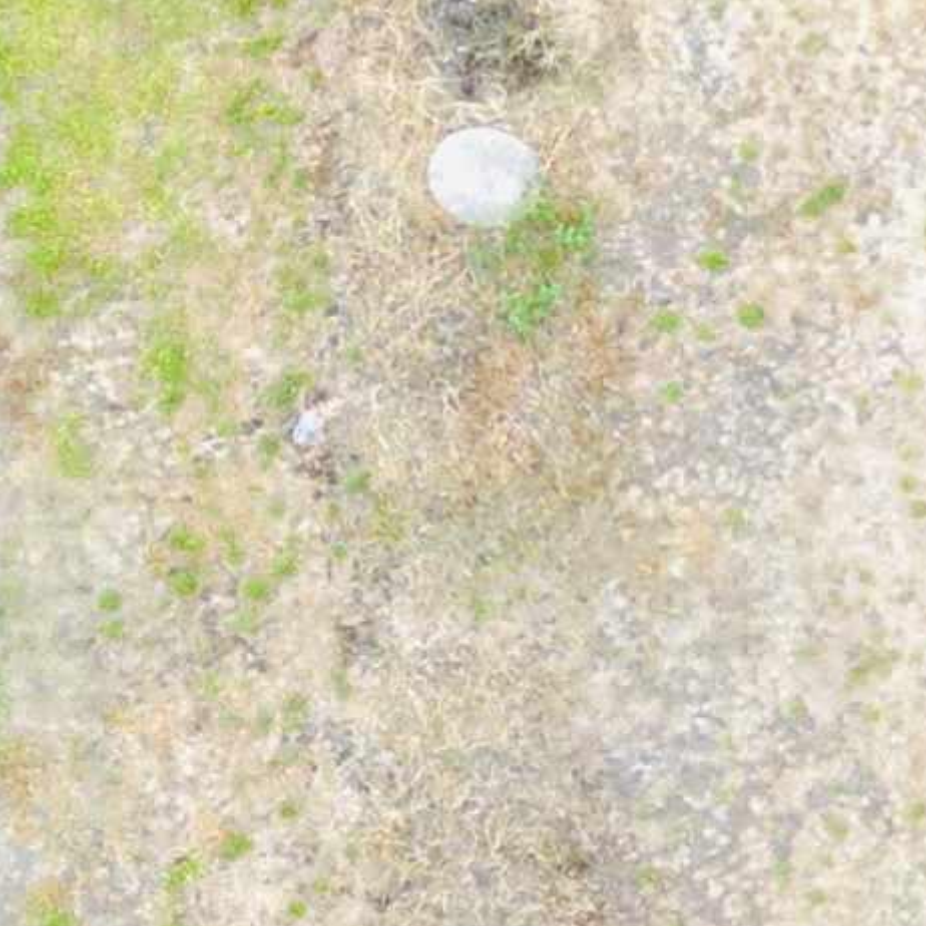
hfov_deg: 10.8
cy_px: 445
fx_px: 4267
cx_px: 2111
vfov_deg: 12.4
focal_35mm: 141
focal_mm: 6.72
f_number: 1.7
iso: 100
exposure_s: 1/640
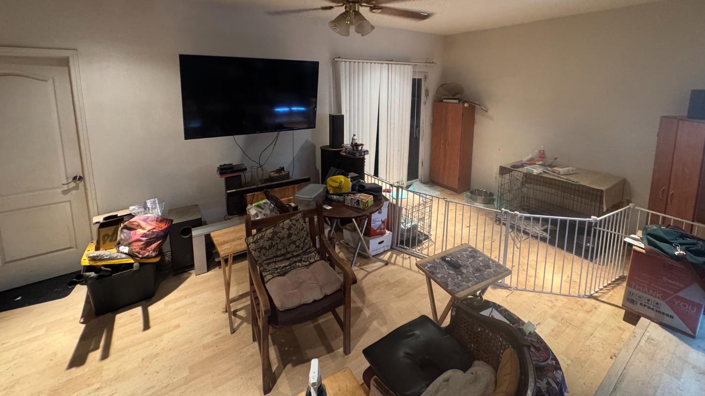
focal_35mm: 16
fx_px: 299
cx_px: 359
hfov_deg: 99.4
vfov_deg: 65.0
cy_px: 126
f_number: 2.2
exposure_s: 1/60
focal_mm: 2.22
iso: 800
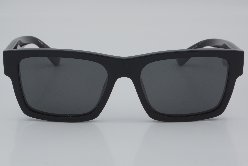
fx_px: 568
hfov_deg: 24.6
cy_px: 83
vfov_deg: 16.6
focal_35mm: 82
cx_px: 124
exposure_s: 1/4
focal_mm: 55
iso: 100
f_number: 32
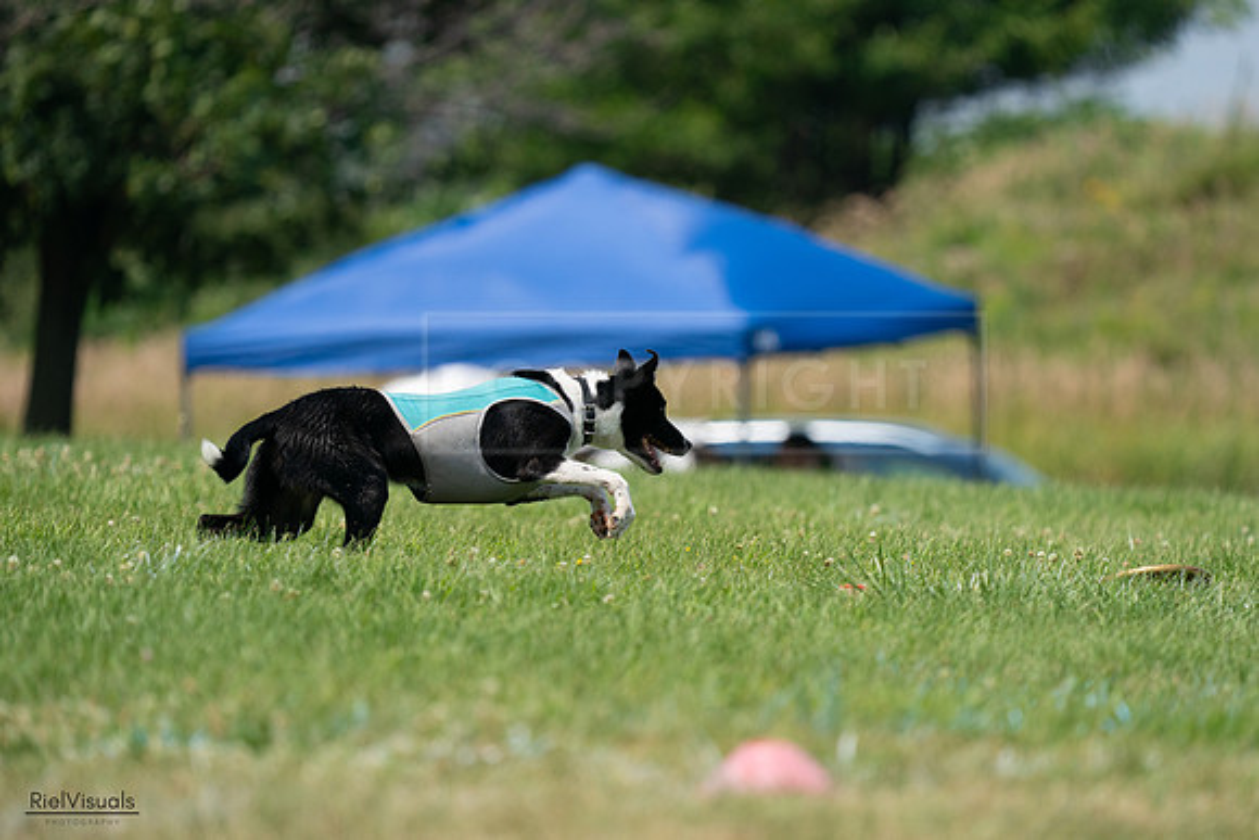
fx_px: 14761
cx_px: 630
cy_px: 420
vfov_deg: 3.3
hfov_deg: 4.9
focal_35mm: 422
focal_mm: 422
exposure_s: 1/4000
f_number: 6.3
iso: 1000
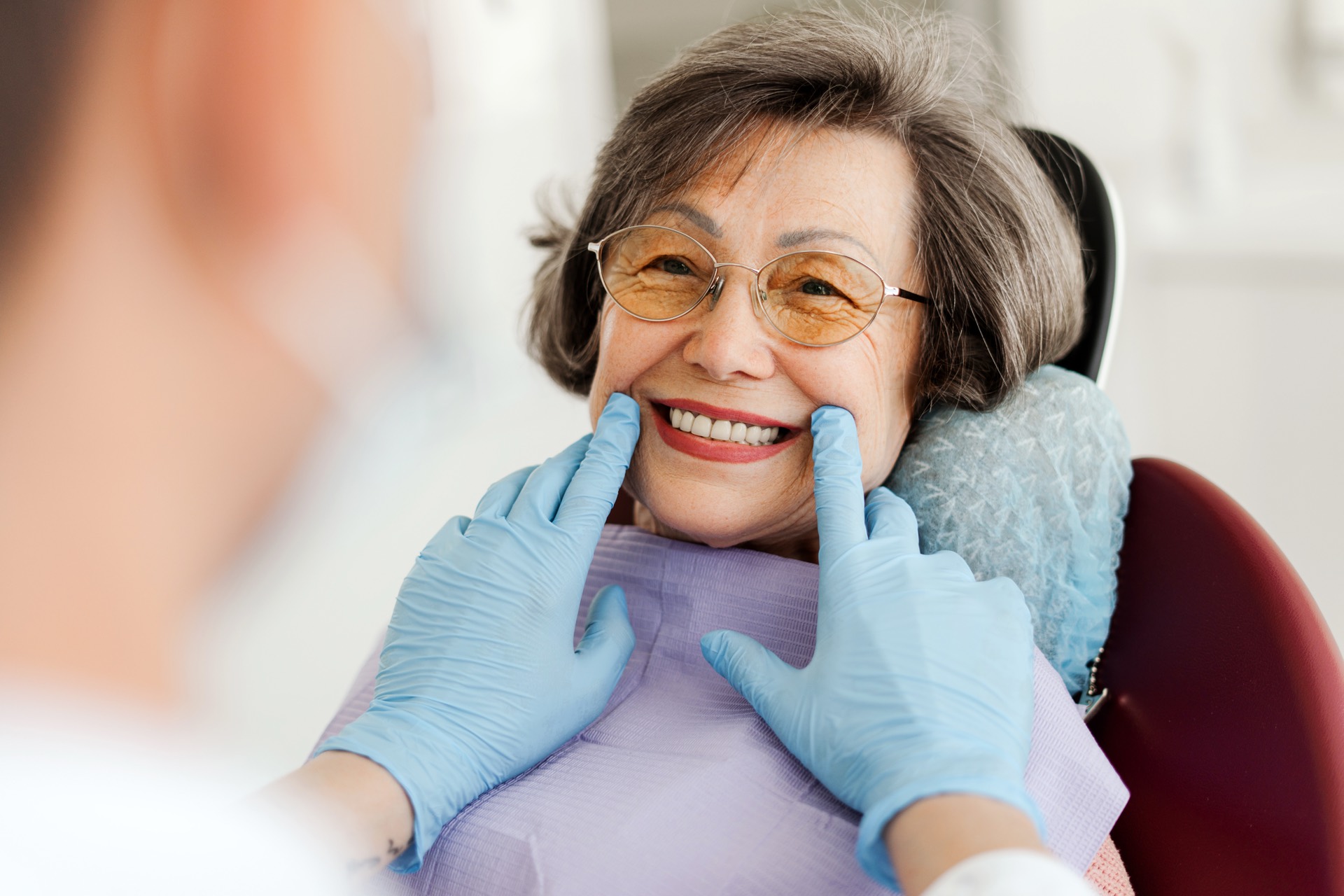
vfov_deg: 27.0
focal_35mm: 50
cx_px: 672
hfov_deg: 39.6
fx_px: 1867
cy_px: 448
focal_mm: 50
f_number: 2
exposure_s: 1/640
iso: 160
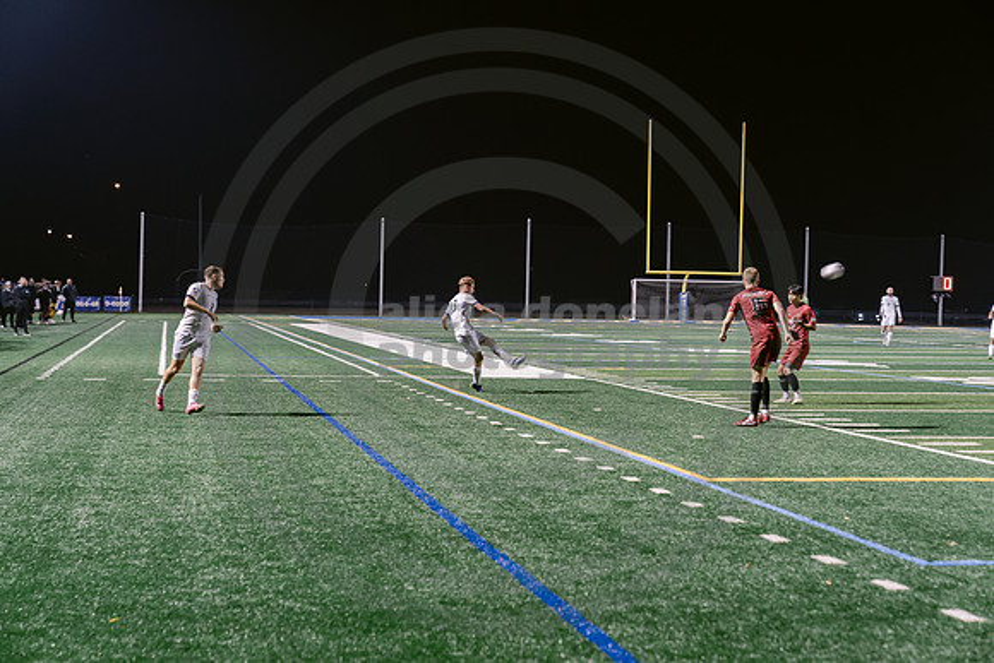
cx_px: 497
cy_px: 332
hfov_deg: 28.8
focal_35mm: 70
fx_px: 1933
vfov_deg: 19.5
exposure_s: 1/160
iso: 2500
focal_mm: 70
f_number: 4
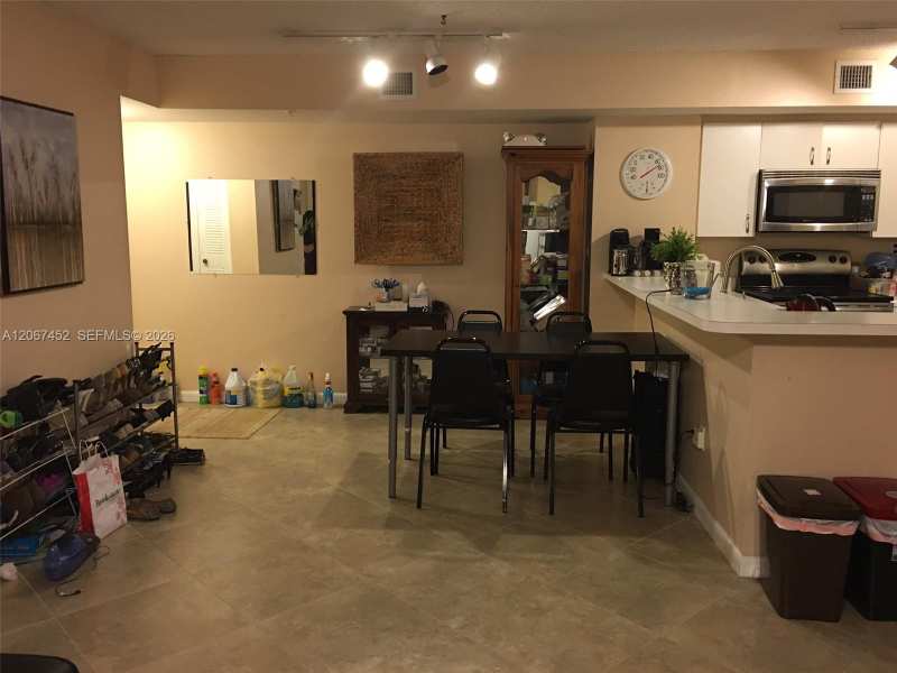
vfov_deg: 48.2
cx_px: 448
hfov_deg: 61.7
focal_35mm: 29
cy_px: 336
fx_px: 751
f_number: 2.2
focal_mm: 4.15
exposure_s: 1/15
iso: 100
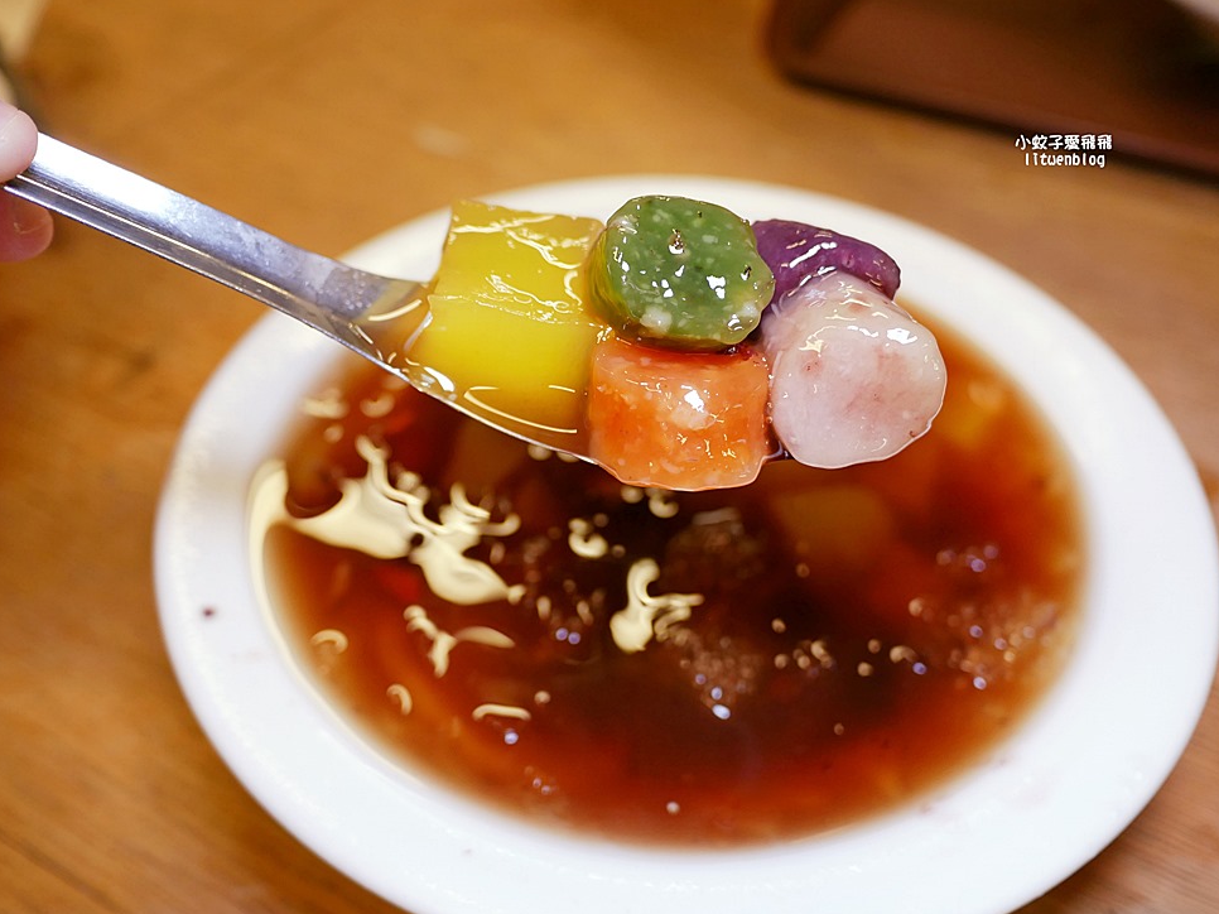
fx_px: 1021
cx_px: 604
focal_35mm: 29
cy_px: 461
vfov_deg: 48.2
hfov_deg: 61.7
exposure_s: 1/60
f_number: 2.5
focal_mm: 14
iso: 320
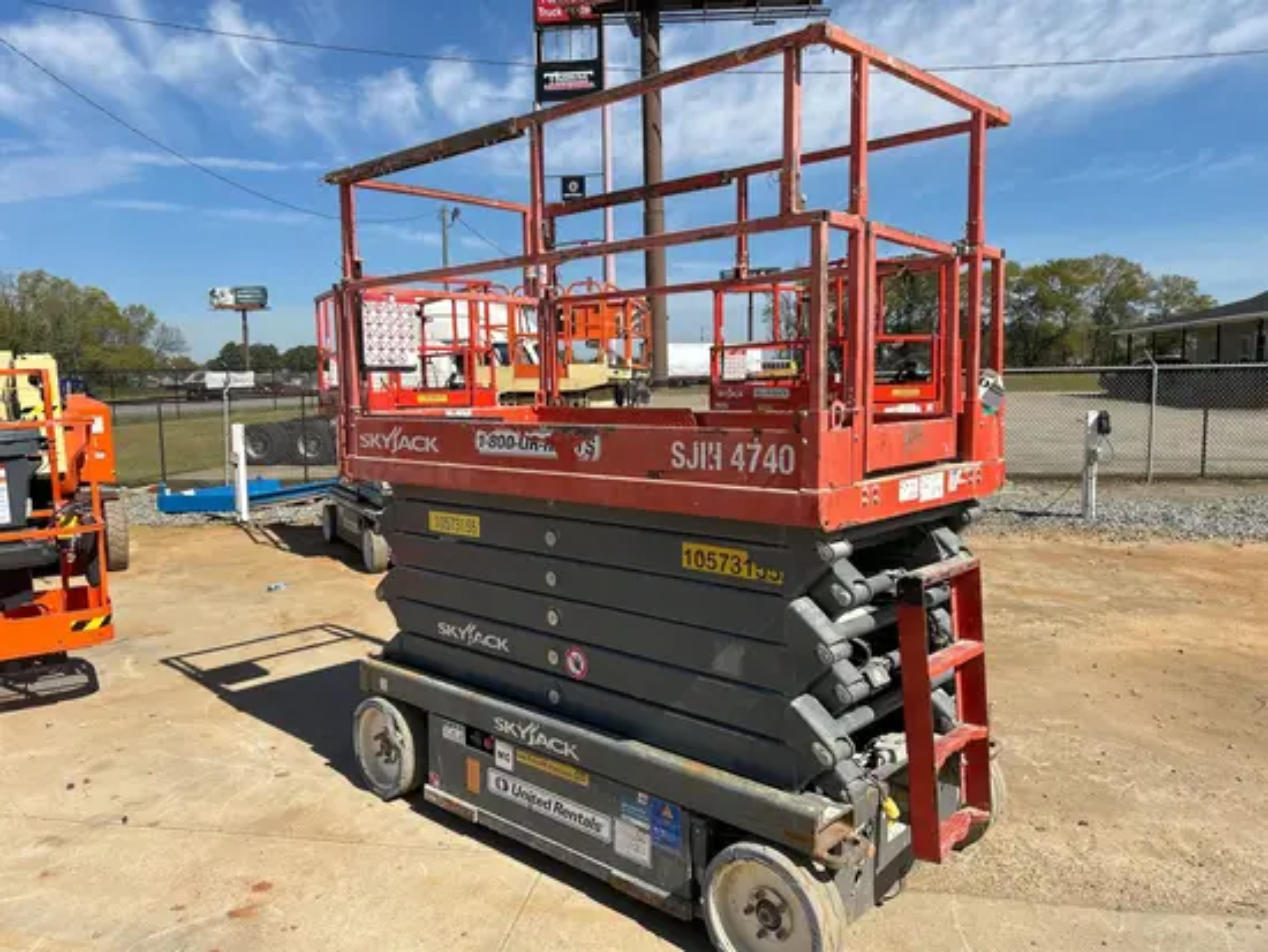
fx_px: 953
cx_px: 634
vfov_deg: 53.1
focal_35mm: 26
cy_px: 476
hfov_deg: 67.3
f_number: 1.5
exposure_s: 1/4831
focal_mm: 5.7
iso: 50
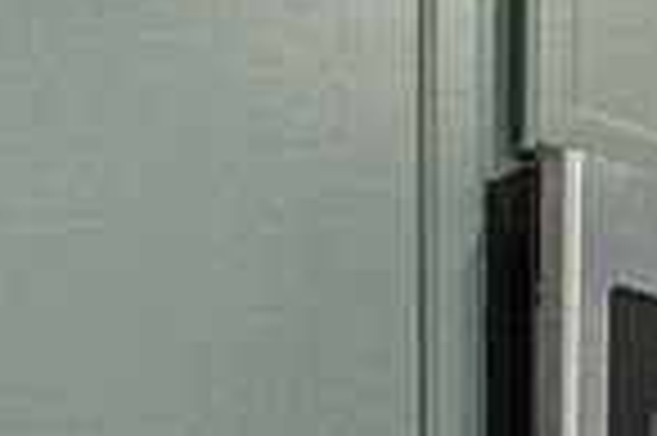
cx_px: 817
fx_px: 2169
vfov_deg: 9.8
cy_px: 1139
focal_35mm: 119
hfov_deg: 16.4
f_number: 7.1
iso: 2000
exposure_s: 1/50
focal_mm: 16
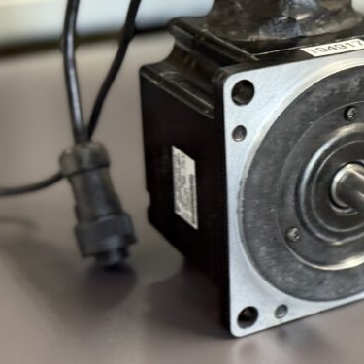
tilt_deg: -23.8
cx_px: 252
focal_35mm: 87
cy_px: 161
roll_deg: +2.4
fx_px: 1035
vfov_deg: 19.9
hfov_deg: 19.9
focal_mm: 6.76
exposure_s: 1/33
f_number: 1.78
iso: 250
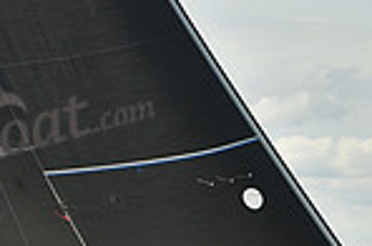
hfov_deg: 4.0
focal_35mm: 511
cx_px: 287
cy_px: 240
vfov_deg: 2.7
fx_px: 5269
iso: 250
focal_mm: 130
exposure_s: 1/800
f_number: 8
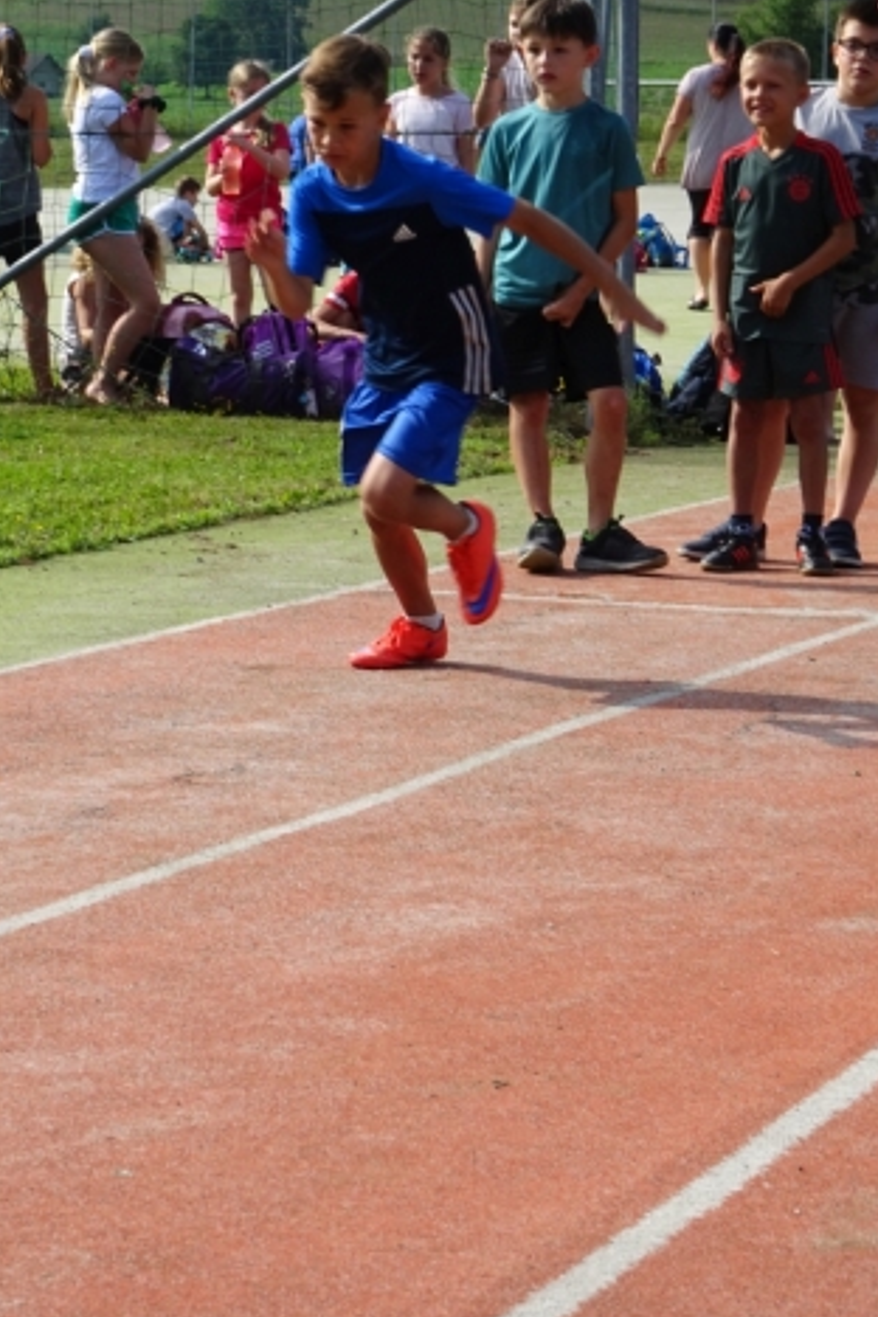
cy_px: 585
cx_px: 281
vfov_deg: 16.5
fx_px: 4536
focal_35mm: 124
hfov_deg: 11.0
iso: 80
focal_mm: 15.92
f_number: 5
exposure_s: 1/320
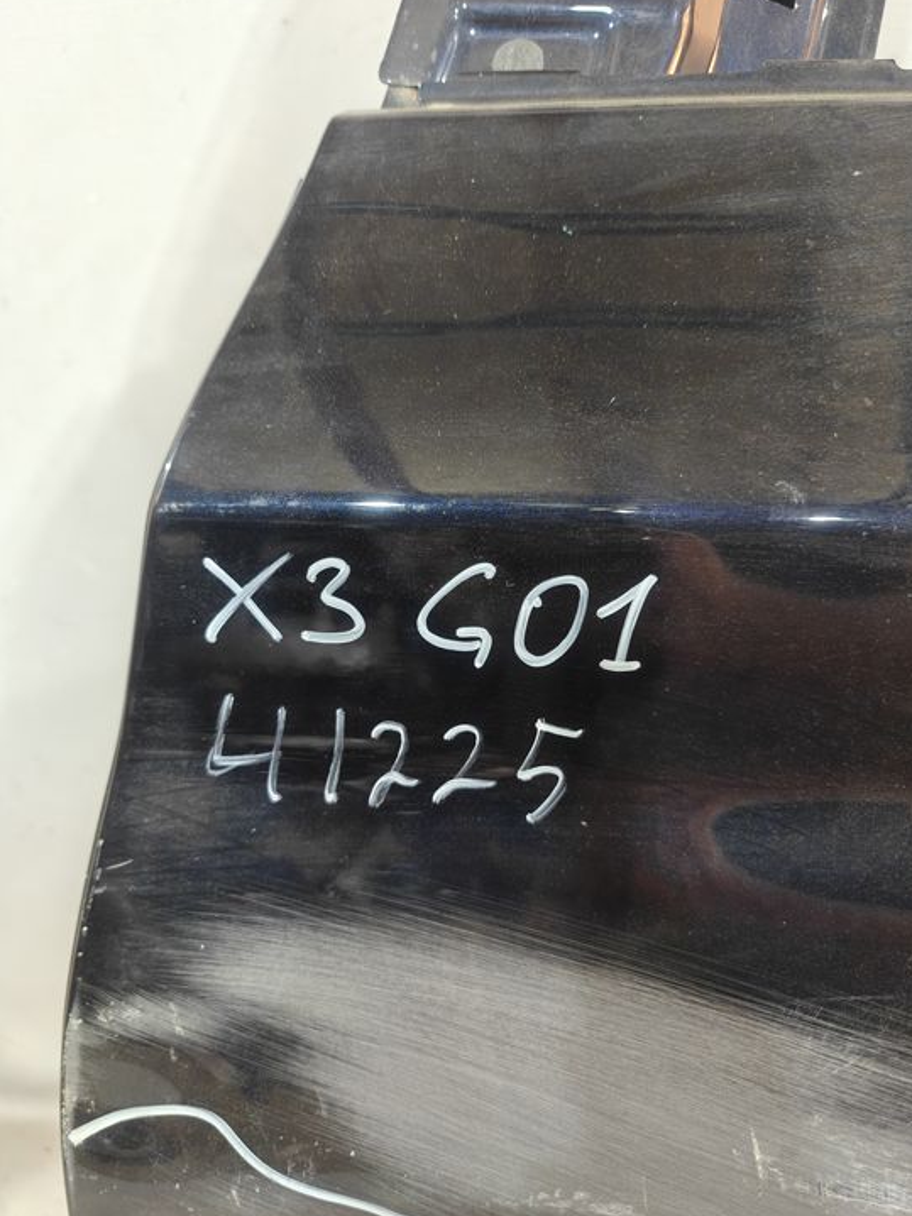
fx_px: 843
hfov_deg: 56.8
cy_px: 611
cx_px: 461
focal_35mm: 24
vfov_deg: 71.6
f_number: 1.6
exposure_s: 1/100
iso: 250
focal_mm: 6.06
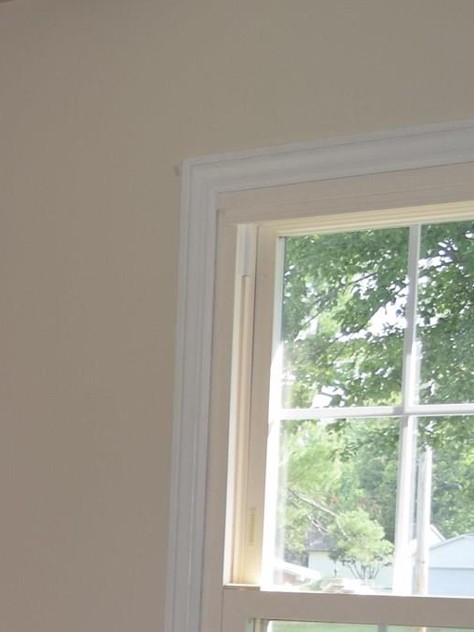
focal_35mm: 130
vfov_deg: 14.7
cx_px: -613
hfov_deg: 10.1
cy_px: 769
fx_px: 2375
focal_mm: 20
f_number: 5.6
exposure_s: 1/125
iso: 160
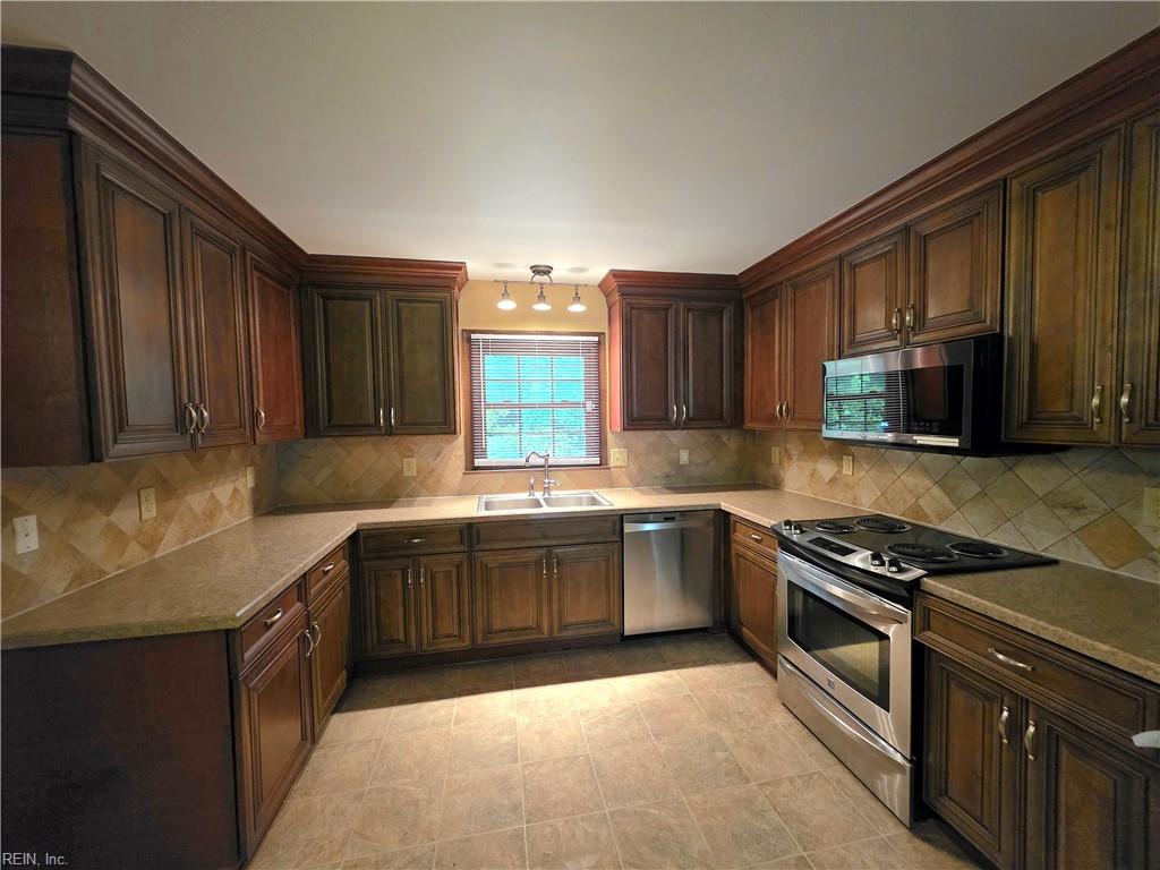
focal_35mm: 13
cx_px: 580
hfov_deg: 106.2
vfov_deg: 89.9
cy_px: 435
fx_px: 436
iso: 800
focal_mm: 2.2
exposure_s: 1/60.2
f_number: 1.9
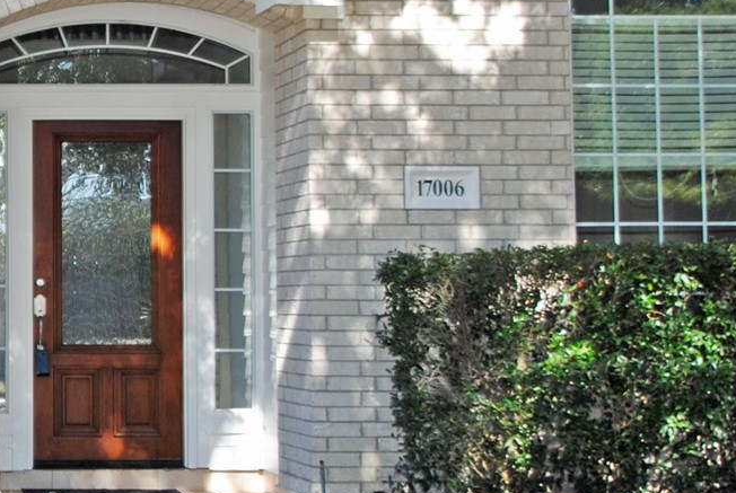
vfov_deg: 14.5
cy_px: 187
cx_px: -224
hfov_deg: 19.8
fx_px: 1938
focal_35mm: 95
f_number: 4.2
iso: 100
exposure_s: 1/200
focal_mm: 19
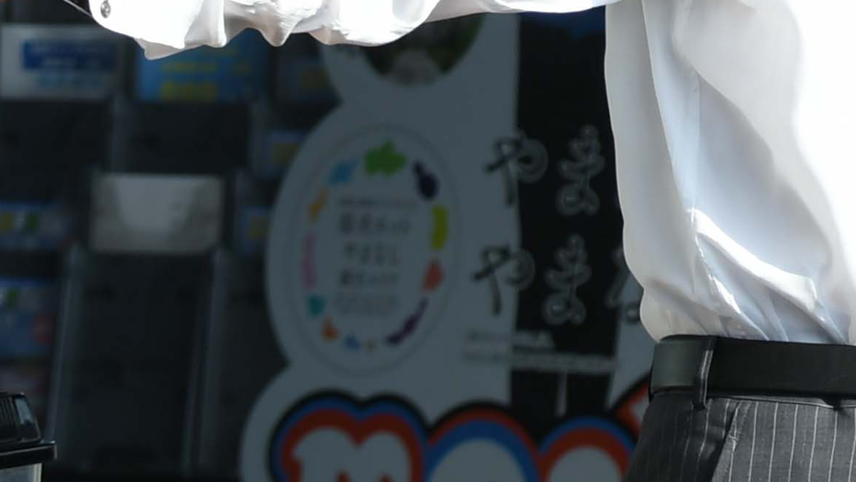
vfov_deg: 3.1
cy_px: -428
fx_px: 8831
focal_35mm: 389
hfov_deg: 5.5
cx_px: 1258
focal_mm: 52
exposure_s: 1/200
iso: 125
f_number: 5.6
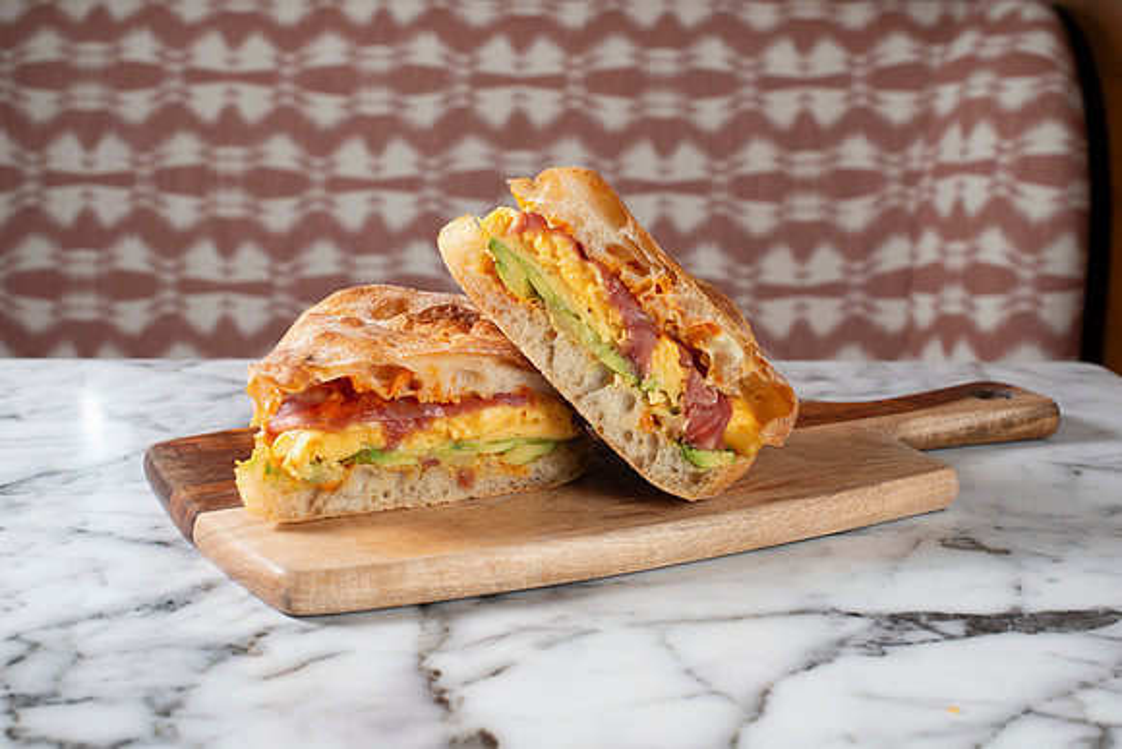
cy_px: 374
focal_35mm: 51
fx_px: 1595
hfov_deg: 38.7
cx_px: 561
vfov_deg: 26.4
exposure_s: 1/200
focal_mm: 50
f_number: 8
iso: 200
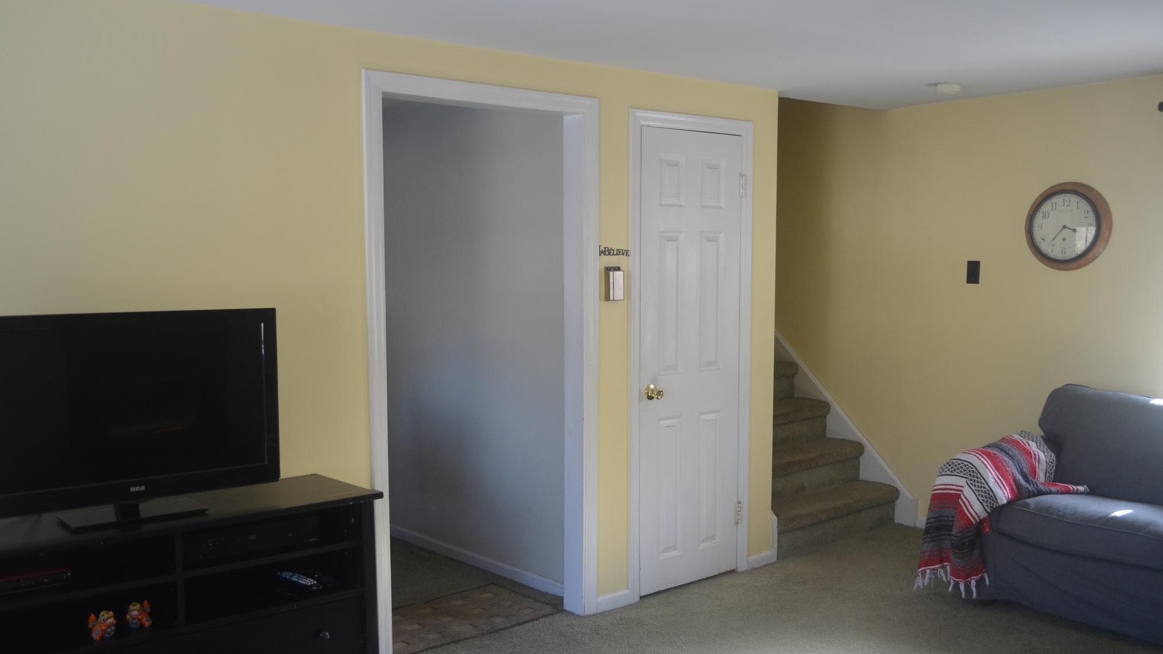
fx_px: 1079
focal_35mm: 35
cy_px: 373
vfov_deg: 33.7
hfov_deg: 56.6
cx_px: 589
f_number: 4
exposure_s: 1/60
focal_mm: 22
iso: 560
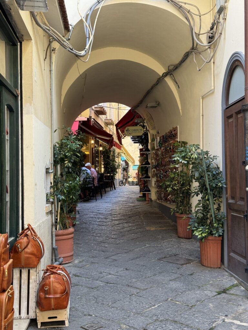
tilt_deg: +1.9
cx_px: 124
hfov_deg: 30.3
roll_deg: +1.5
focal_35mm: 48
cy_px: 165
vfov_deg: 39.7
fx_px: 459
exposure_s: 1/121
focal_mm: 6.76
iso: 80
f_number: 1.78
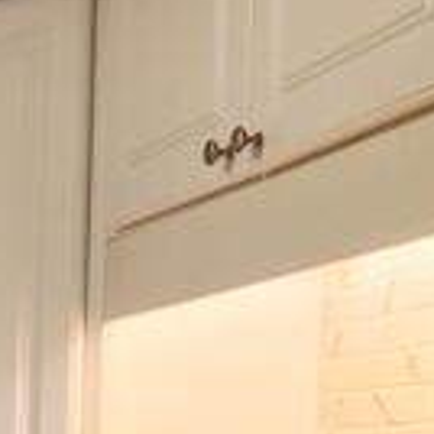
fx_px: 1716
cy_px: 583
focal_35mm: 121
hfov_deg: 11.9
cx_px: -589
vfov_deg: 13.8
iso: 250
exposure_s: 1/120
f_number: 1.8
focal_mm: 5.4
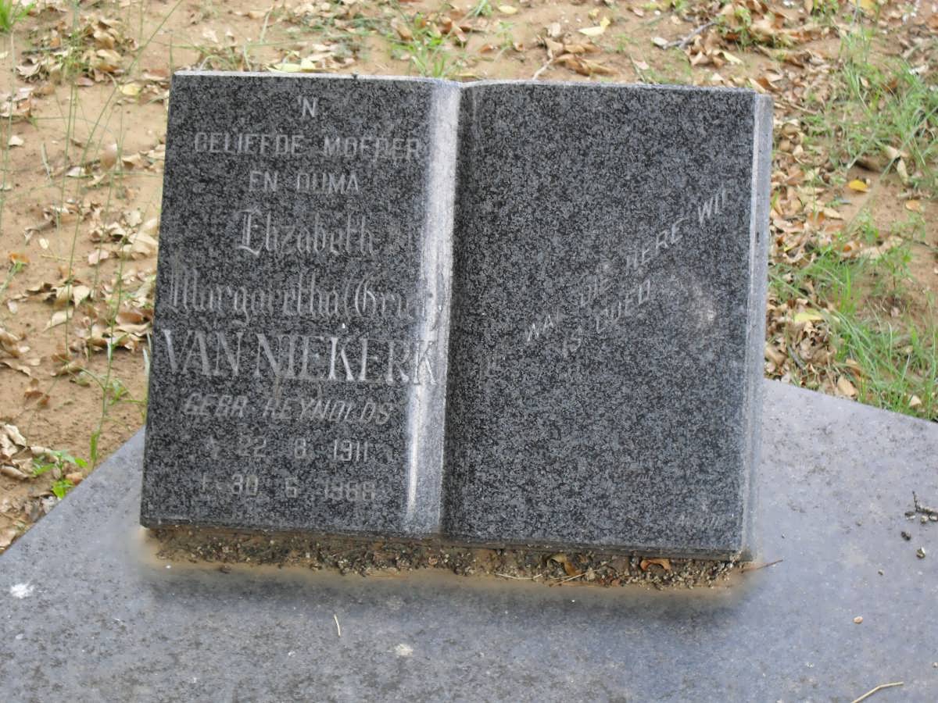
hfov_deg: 33.8
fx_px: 1545
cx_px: 469
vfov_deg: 25.7
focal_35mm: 57
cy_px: 352
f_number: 4.3
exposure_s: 1/90
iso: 100
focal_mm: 10.1
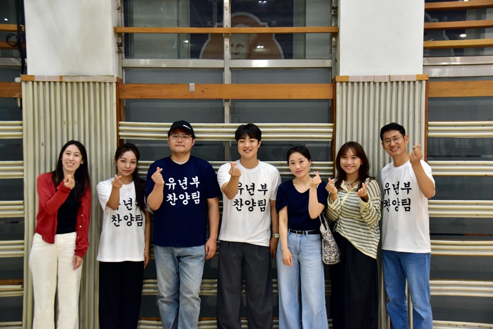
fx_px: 596
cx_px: 246
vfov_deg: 30.8
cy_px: 164
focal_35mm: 44
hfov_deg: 45.0
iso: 800
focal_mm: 29
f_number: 5.6
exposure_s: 1/50
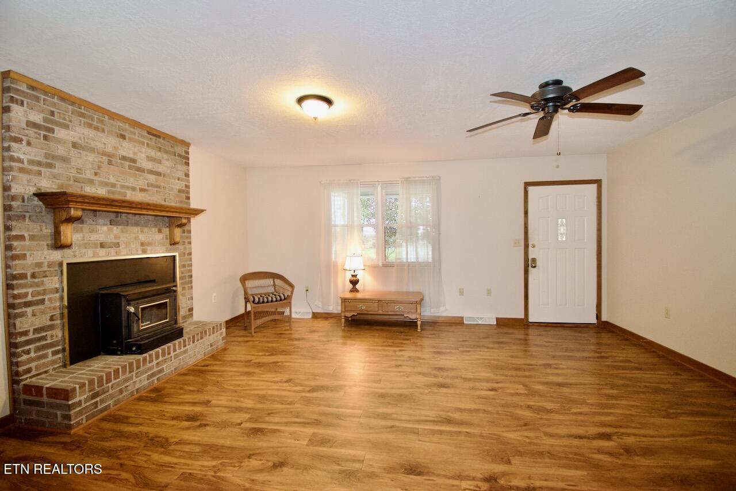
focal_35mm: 15
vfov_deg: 77.4
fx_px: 307
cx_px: 368
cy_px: 246
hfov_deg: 100.4
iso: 1250
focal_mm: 10
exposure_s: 1/60
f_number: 4.5
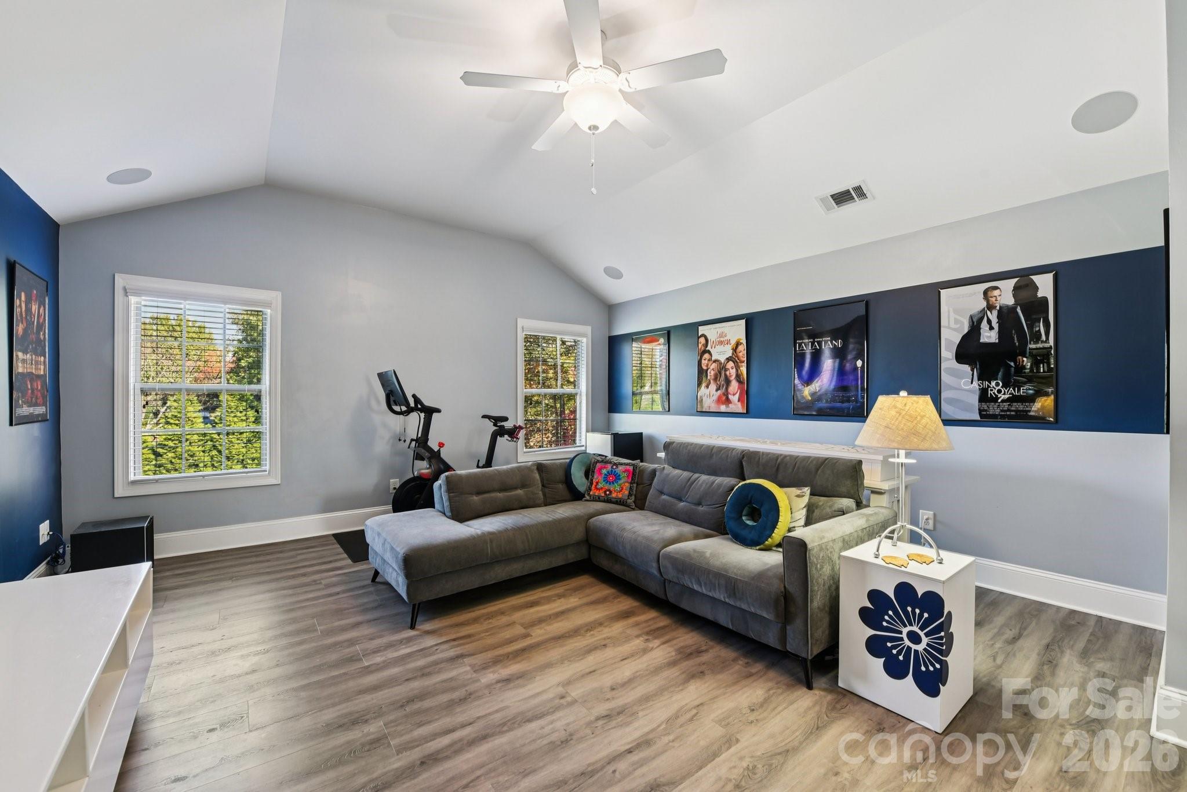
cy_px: 396
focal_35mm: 14
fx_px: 462
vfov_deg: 81.3
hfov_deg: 104.2
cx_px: 594
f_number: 8
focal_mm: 14
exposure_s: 1/5
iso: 200
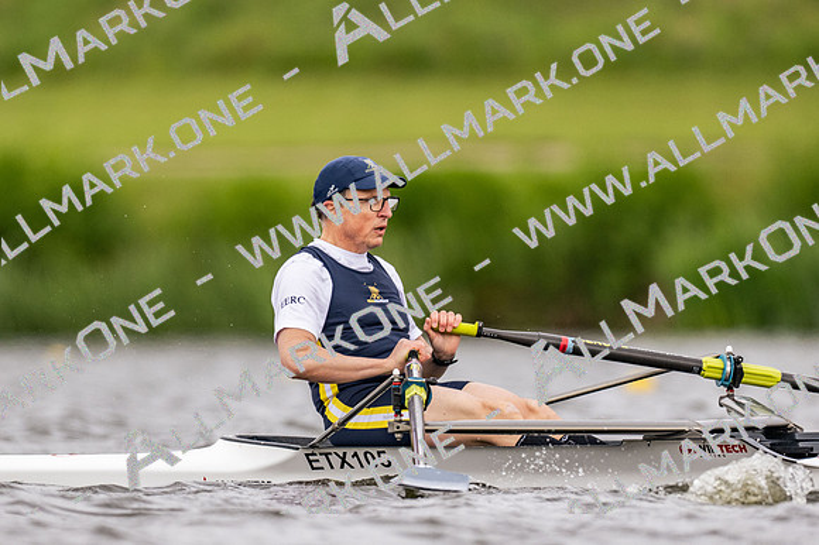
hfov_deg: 2.3
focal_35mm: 900
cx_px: 410
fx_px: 20463
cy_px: 272
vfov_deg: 1.5
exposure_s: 1/2500
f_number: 4
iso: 800
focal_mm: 600
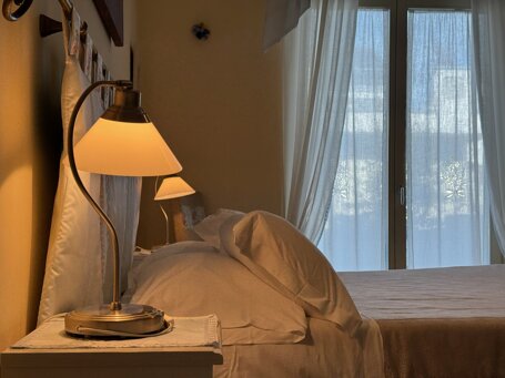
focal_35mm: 48
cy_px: 189
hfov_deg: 39.7
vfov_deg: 30.3
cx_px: 252
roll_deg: +0.2
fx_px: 700
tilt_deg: +1.0
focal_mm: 6.76
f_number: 1.78
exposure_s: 1/264
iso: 64
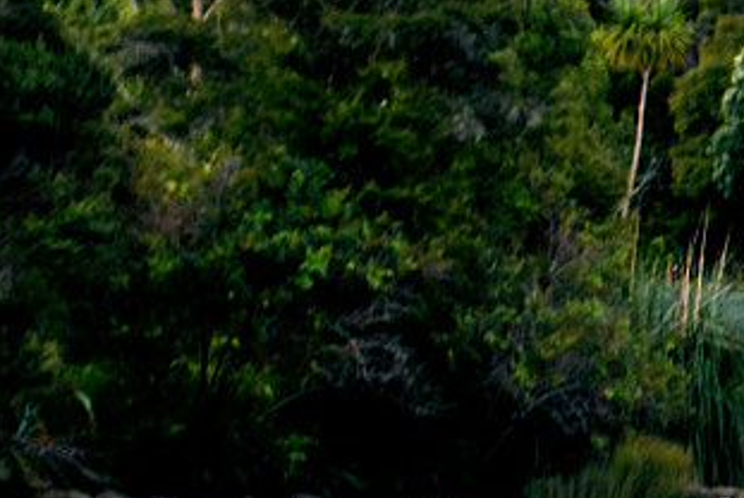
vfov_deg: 7.4
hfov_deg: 10.7
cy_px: 528
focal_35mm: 185
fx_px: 3827
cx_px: 1088
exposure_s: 6
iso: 100
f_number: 22
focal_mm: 24
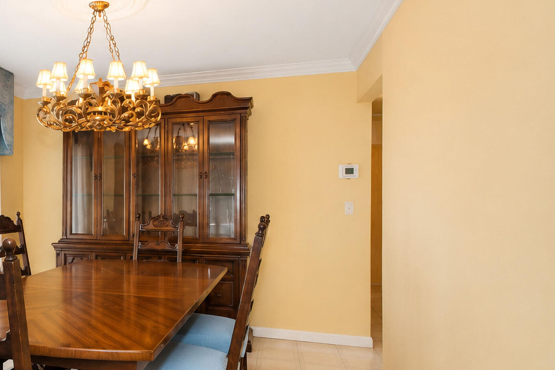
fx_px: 432
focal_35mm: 28
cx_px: 92
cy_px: 236
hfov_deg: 59.0
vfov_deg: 45.9
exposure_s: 1/60
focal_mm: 10
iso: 2000
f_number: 7.1
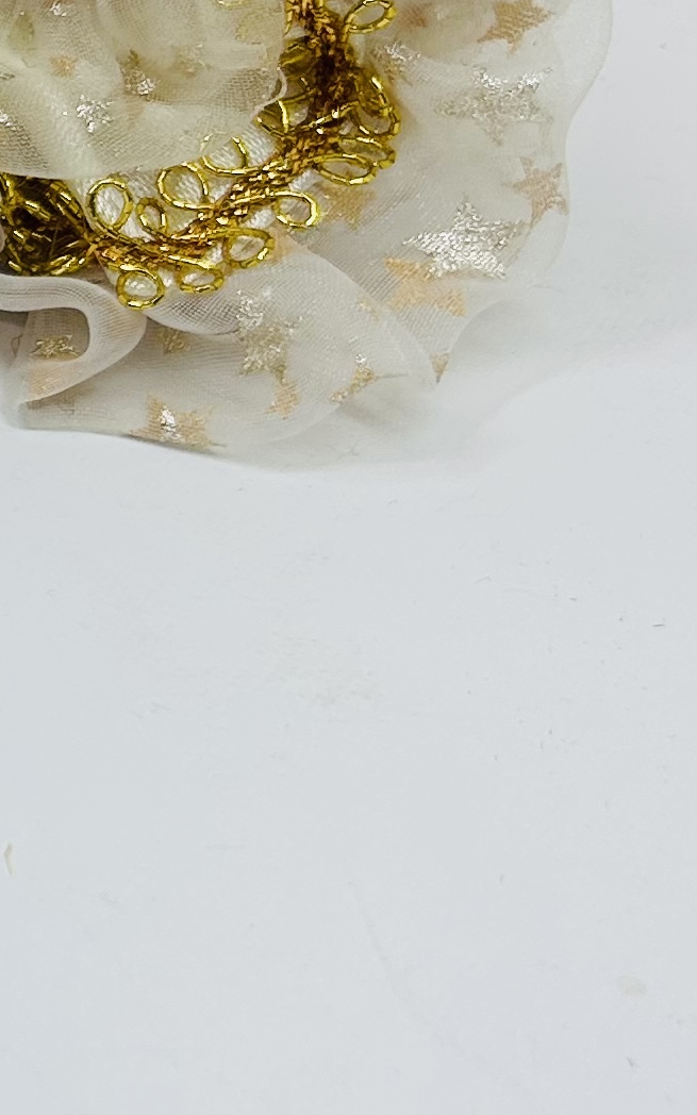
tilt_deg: -35.1
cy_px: 301
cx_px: -833
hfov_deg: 10.9
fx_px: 3222
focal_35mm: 106
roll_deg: +0.8
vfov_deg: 19.5
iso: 50
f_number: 1.5
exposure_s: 1/1058
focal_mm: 5.7
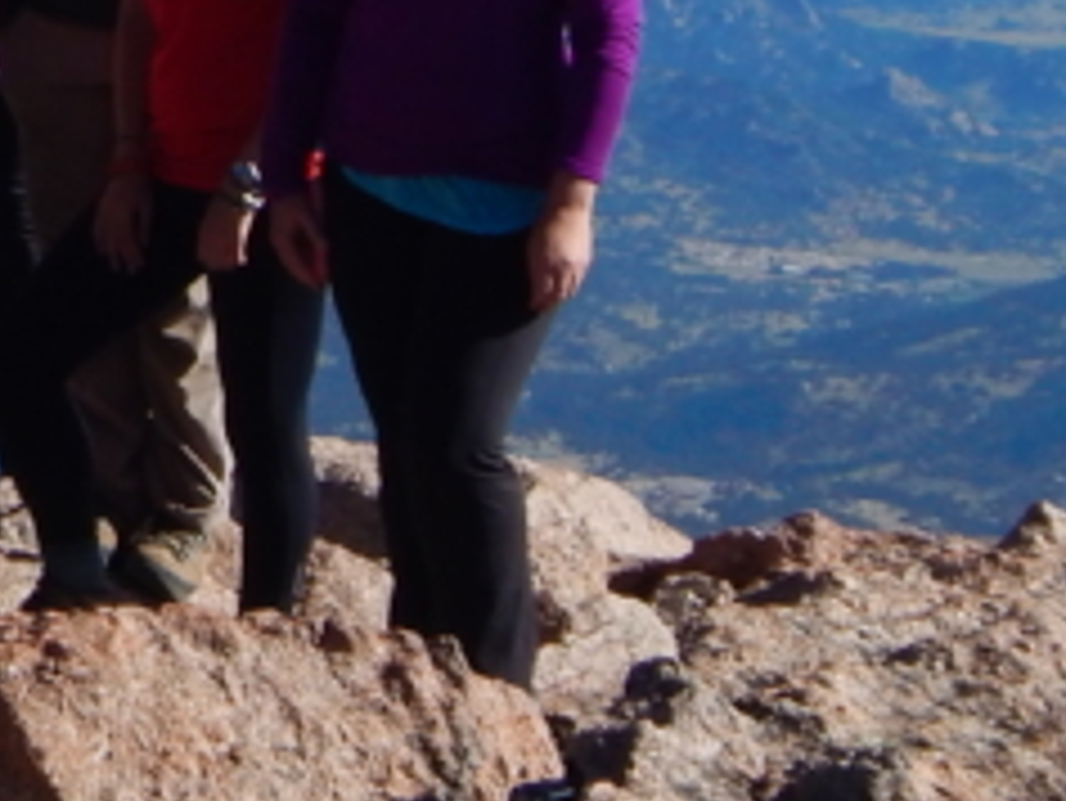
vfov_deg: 6.9
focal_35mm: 212
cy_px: -472
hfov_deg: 8.9
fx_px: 6532
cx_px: -945
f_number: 3.7
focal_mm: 8.6
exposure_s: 1/1500
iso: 125
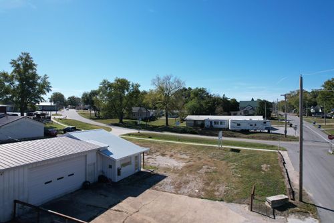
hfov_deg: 78.6
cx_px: 167
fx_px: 204
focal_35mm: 22
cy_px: 112
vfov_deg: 57.2
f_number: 2.8
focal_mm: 8.38
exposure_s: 1/2000
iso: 110
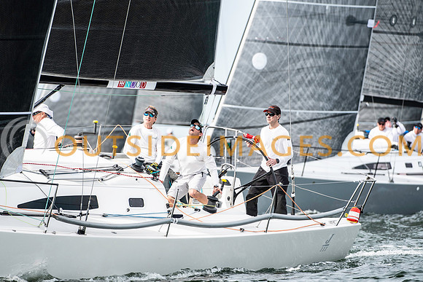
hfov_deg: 4.0
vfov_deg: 2.7
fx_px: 5994
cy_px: 141
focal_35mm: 510
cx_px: 212
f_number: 5
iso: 320
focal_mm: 340
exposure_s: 1/1250
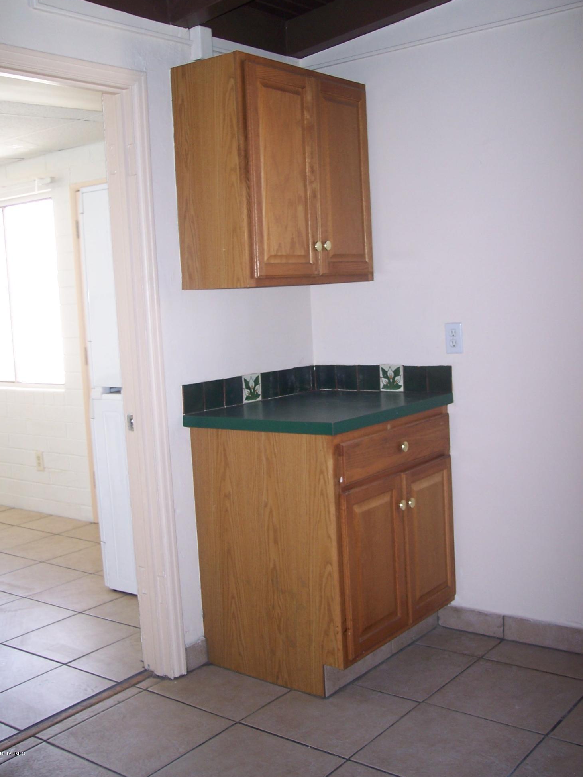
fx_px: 898
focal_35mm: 40
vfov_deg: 46.8
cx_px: 287
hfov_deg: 36.0
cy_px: 380
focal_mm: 8
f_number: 2.8
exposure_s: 1/60
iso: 100
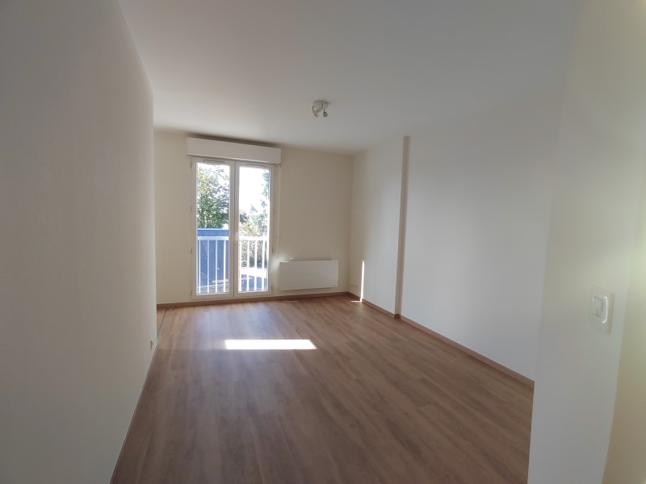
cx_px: 323
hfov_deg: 94.5
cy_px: 242
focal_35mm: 16
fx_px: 299
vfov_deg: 78.1
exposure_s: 1/100
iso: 133
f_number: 2.2
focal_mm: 1.68
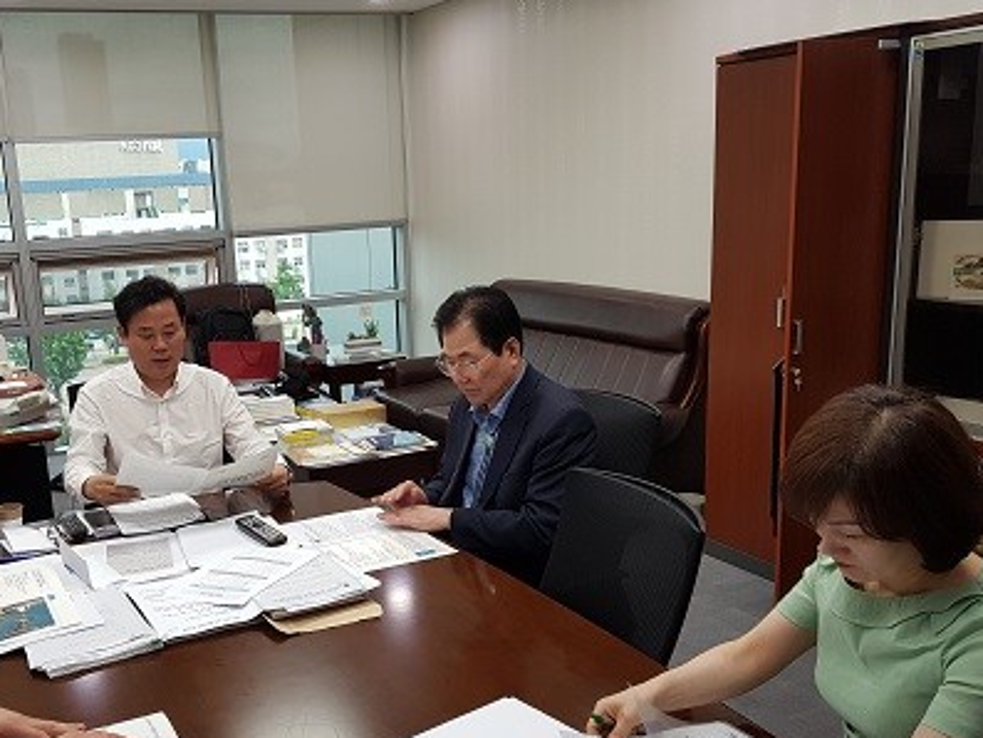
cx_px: 362
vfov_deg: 39.4
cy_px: 466
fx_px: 1023
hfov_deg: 50.8
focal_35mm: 36
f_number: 1.7
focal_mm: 4.2
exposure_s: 1/60
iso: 64
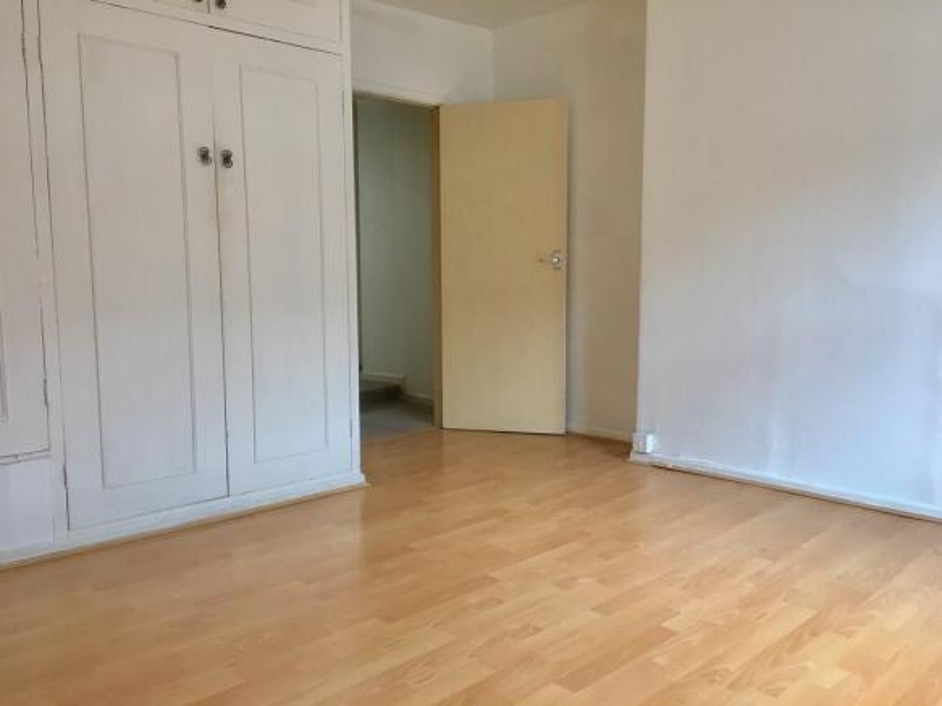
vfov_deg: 48.2
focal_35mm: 29
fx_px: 789
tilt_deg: -6.6
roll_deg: +0.0
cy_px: 353
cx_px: 471
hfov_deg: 61.7
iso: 50
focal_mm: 4.15
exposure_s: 1/33
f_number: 2.2
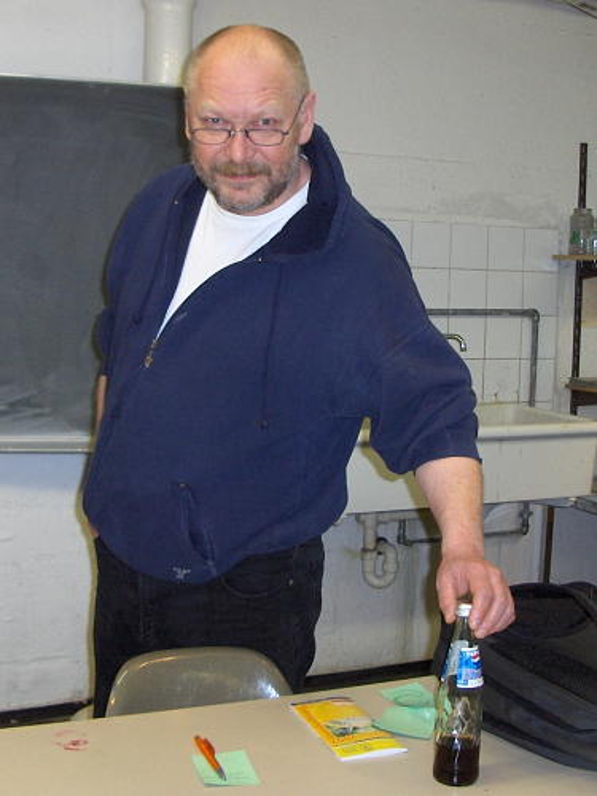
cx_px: 298
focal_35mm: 35
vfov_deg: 52.6
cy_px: 398
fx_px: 805
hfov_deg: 40.7
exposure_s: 1/60
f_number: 2.6
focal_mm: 5.8
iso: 100
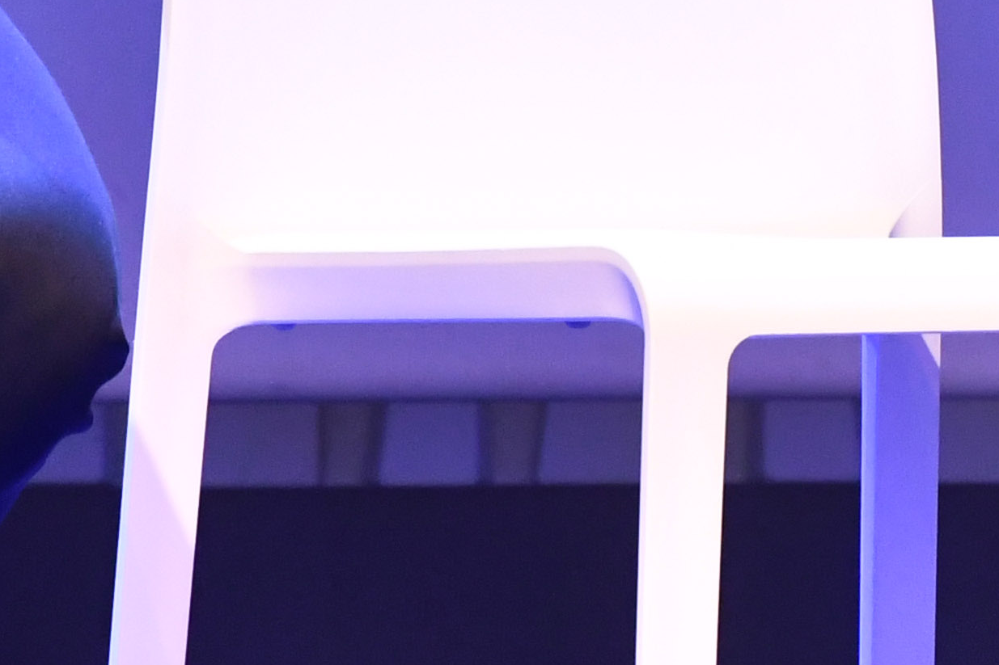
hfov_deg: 4.1
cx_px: 944
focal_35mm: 507
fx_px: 14073
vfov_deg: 2.7
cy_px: -532
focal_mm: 75
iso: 2000
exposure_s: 1/60
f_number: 5.6
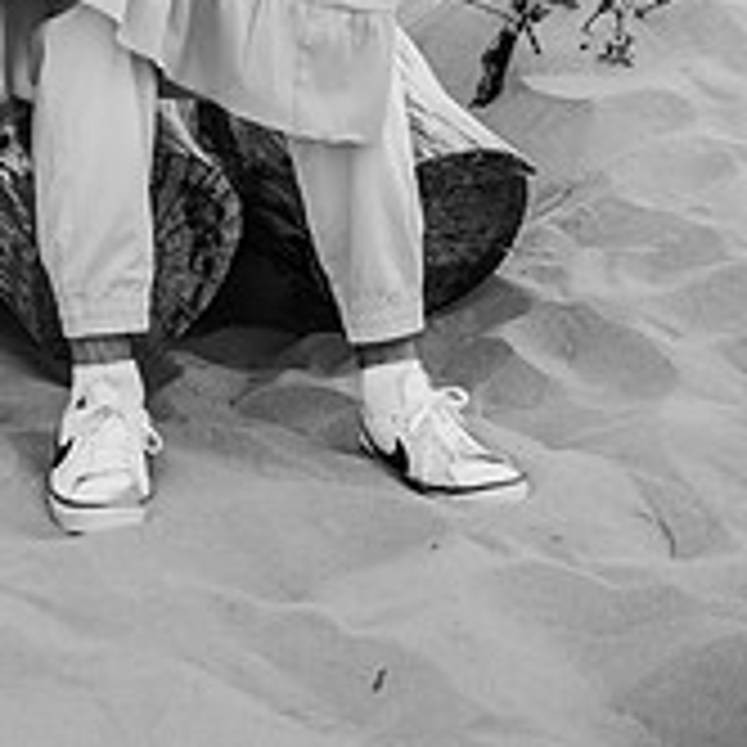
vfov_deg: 12.9
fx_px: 3198
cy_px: -238
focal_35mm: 131
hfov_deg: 13.2
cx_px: 90
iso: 320
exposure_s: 1/1000
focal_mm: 57
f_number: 2.8
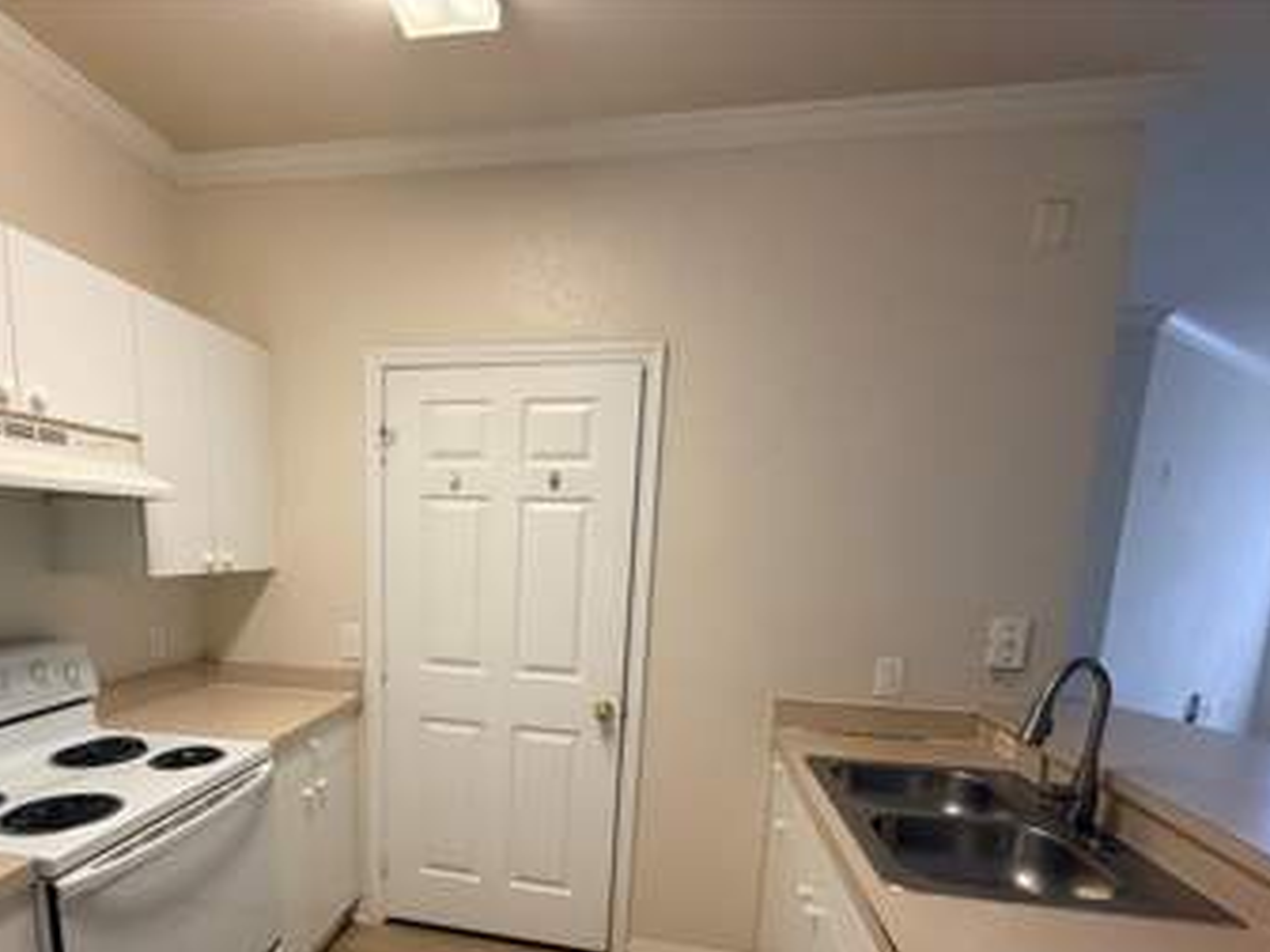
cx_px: 510
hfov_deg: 80.8
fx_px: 734
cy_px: 672
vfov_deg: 63.4
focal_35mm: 20
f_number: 2.2
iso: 250
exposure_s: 1/60
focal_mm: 2.22
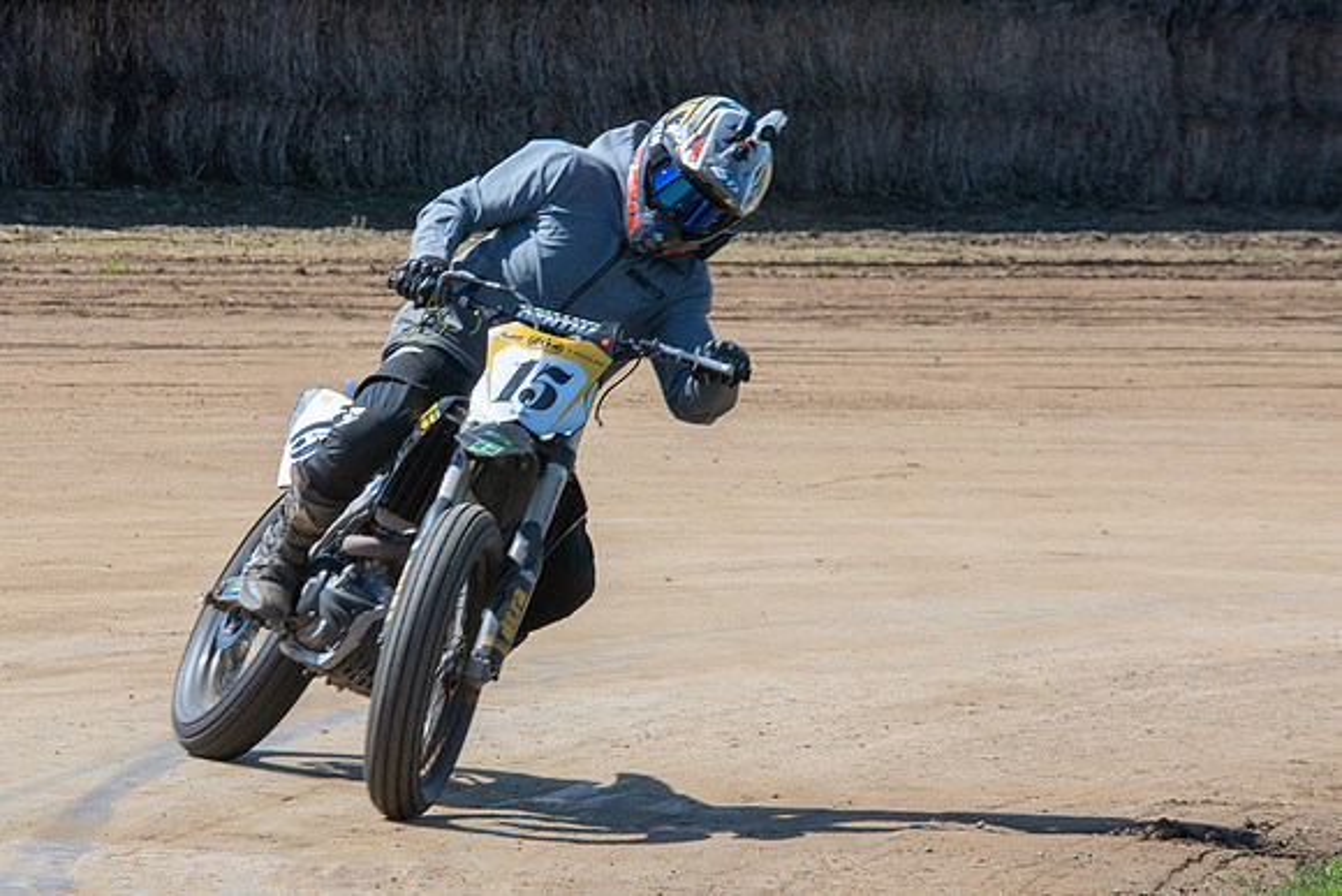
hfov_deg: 4.9
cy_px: 496
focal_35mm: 417
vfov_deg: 3.3
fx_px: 15546
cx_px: 427
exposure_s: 1/200
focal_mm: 200
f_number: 9
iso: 200
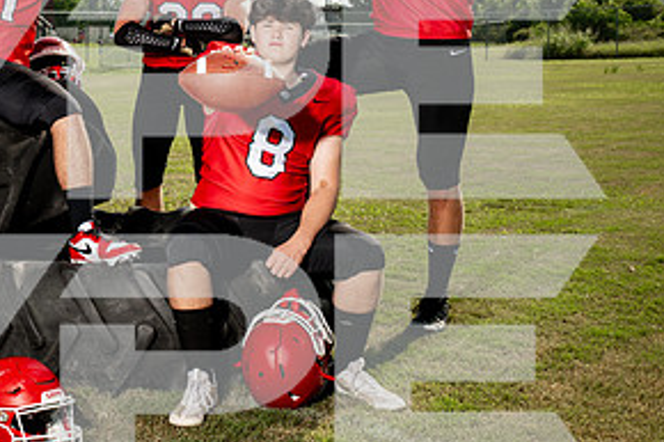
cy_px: 90
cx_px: -28
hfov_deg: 26.6
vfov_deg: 19.0
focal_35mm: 71
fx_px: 1309
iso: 100
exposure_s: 1/400
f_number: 7.1
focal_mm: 32
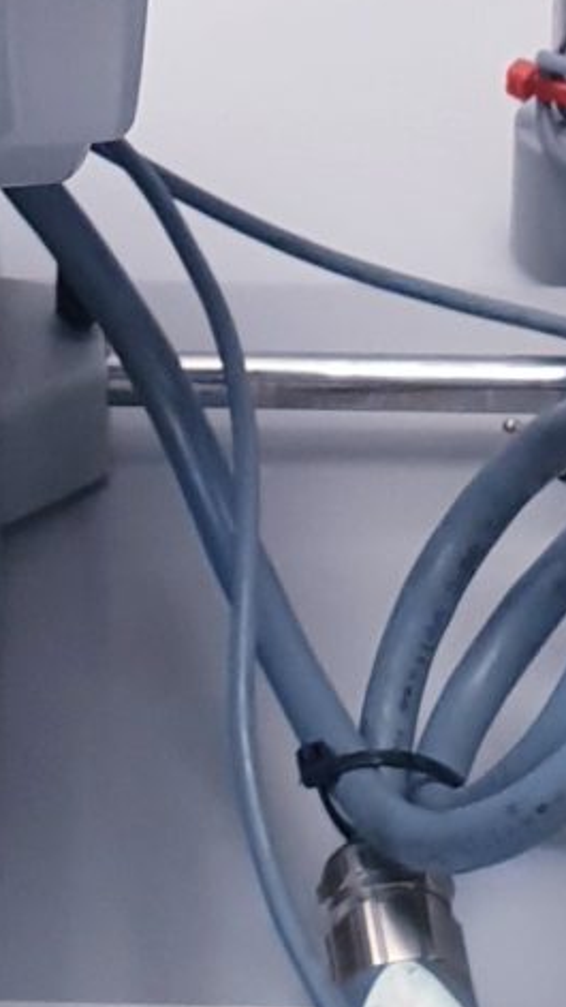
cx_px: -75
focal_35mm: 154
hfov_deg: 7.8
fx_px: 4108
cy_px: -644
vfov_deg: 13.0
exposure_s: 1/50
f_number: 2.4
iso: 64
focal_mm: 4.3
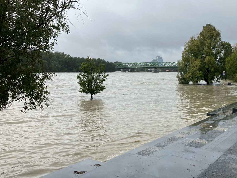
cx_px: 143
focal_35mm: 37
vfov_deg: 38.6
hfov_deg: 49.8
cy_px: 98
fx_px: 253
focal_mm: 3.99
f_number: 1.8
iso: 32
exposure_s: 1/2208
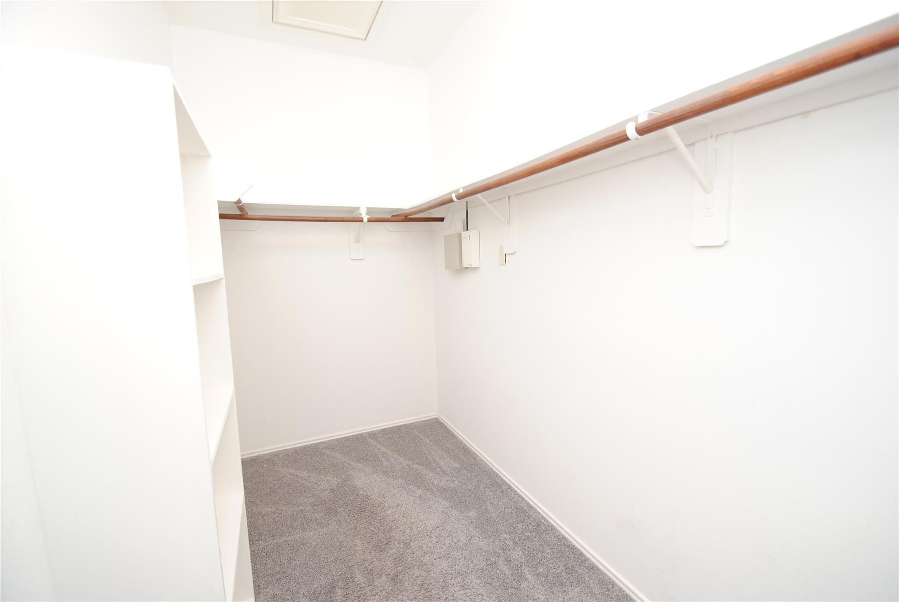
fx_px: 375
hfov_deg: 100.3
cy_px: 301
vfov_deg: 77.5
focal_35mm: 15
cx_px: 450
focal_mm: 10
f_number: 4
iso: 200
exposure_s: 1/60
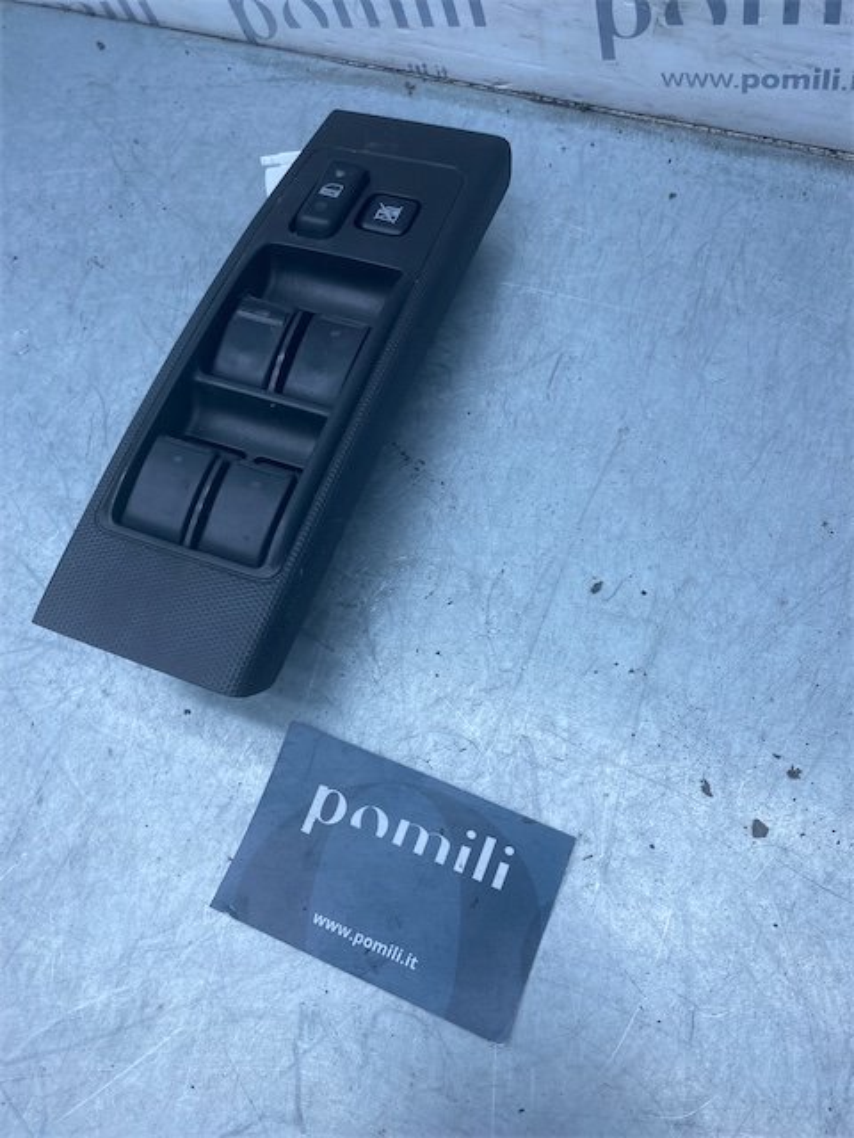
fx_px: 855
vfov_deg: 67.3
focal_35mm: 26
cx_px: 427
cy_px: 569
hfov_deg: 53.1
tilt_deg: -69.6
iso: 32
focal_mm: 4.25
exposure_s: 1/833
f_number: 1.8
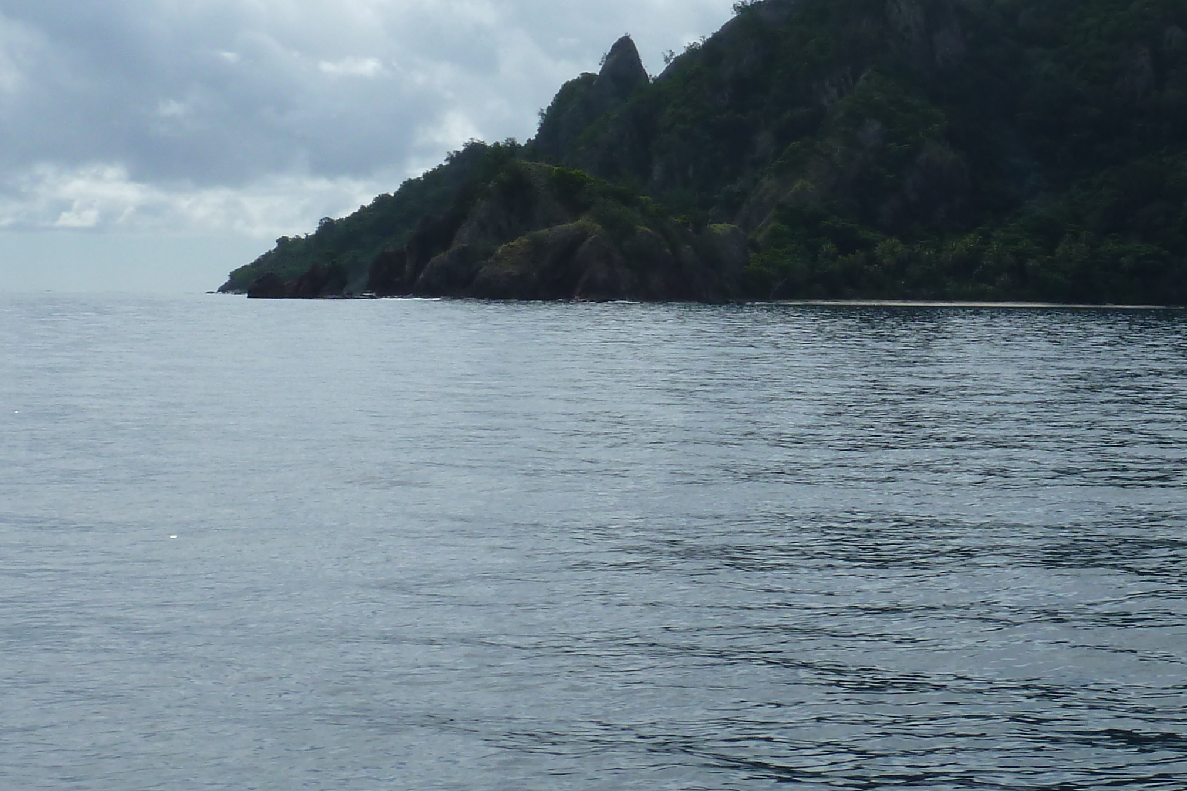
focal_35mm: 72
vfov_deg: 18.9
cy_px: 282
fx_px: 2374
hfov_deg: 27.2
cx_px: 1051
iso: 80
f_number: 5.6
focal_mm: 5.7
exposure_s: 1/640
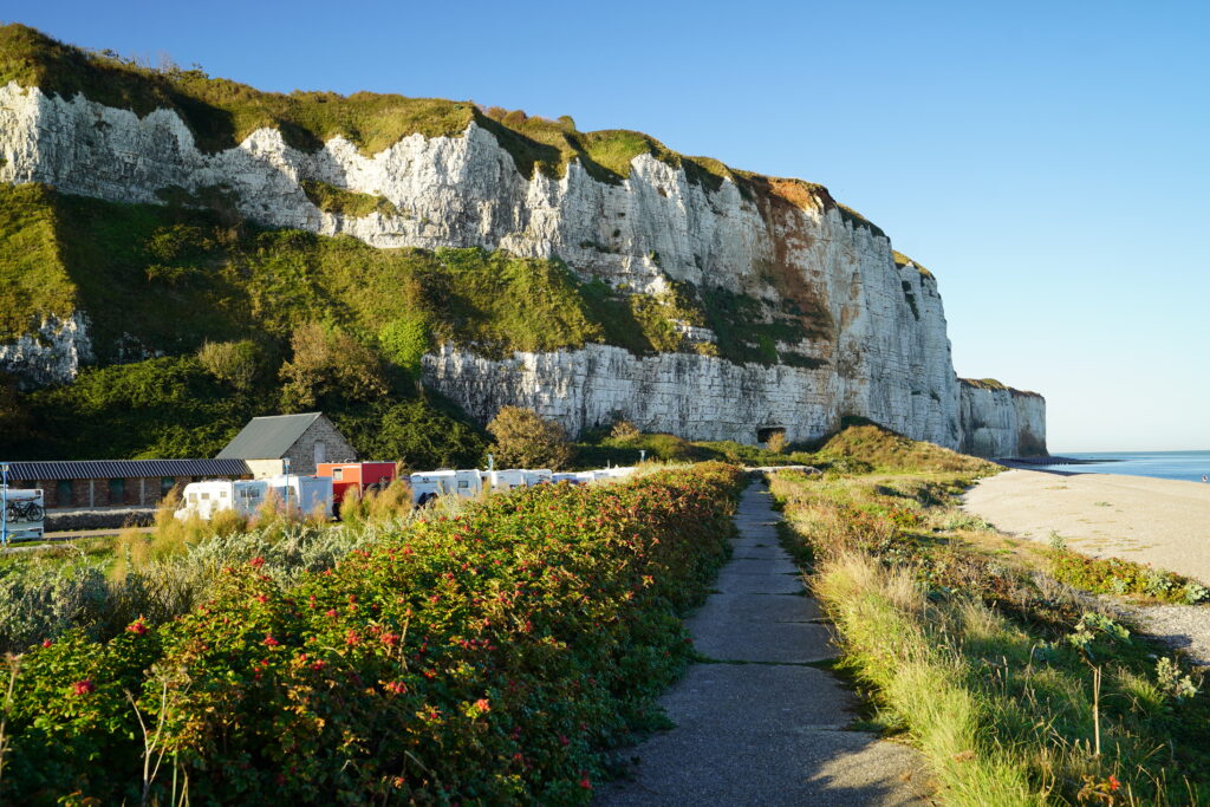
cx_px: 605
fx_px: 1042
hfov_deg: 60.3
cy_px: 404
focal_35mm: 31
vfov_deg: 42.3
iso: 100
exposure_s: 1/80
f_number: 5.6
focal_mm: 31
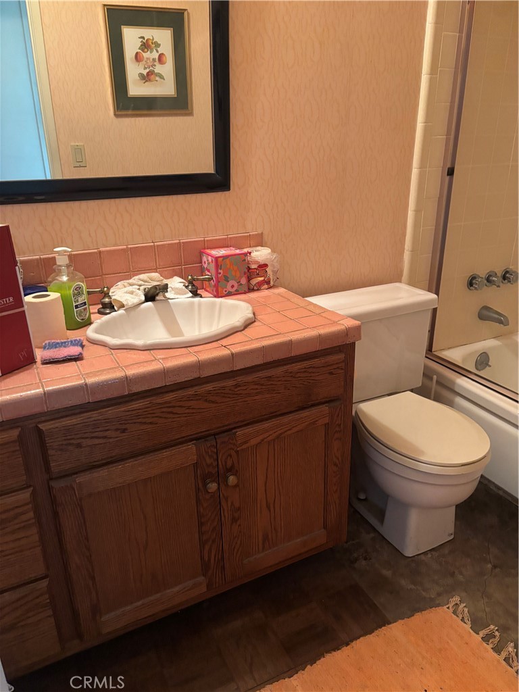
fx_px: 520
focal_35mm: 26
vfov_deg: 67.3
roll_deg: -0.3
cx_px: 260
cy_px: 346
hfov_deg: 53.1
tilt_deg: -22.5
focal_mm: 5.96
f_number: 1.6
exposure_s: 1/30
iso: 500
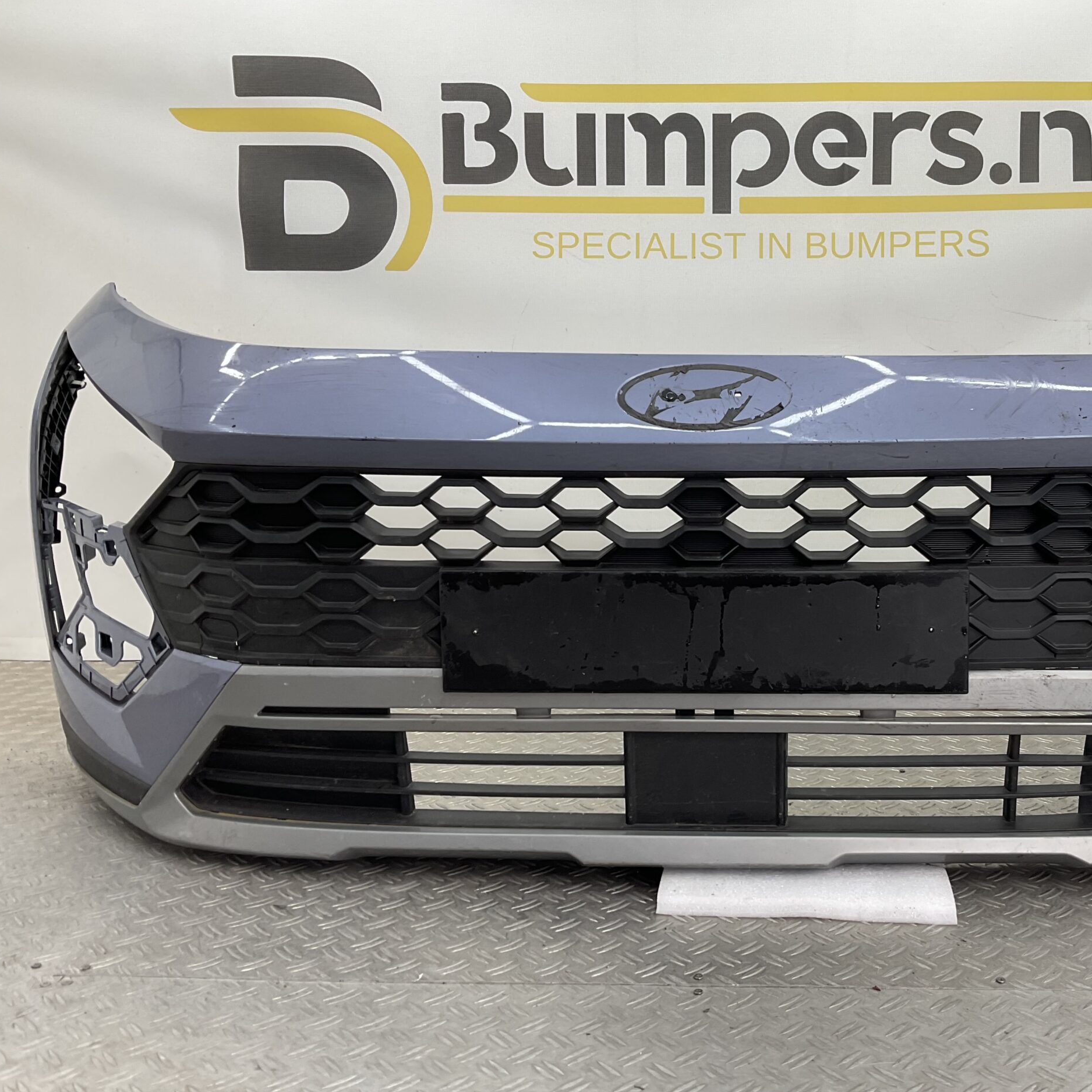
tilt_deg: -9.5
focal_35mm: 35
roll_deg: -2.0
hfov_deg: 46.5
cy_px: 556
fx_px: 1249
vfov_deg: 47.2
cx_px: 729
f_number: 1.8
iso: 20
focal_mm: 3
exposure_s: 1/100
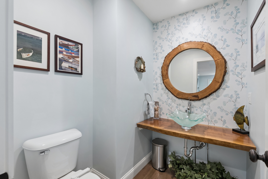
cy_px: 90
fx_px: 119
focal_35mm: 16
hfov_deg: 96.7
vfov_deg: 73.8
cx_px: 134
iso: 320
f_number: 7.1
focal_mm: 16
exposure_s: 1/13
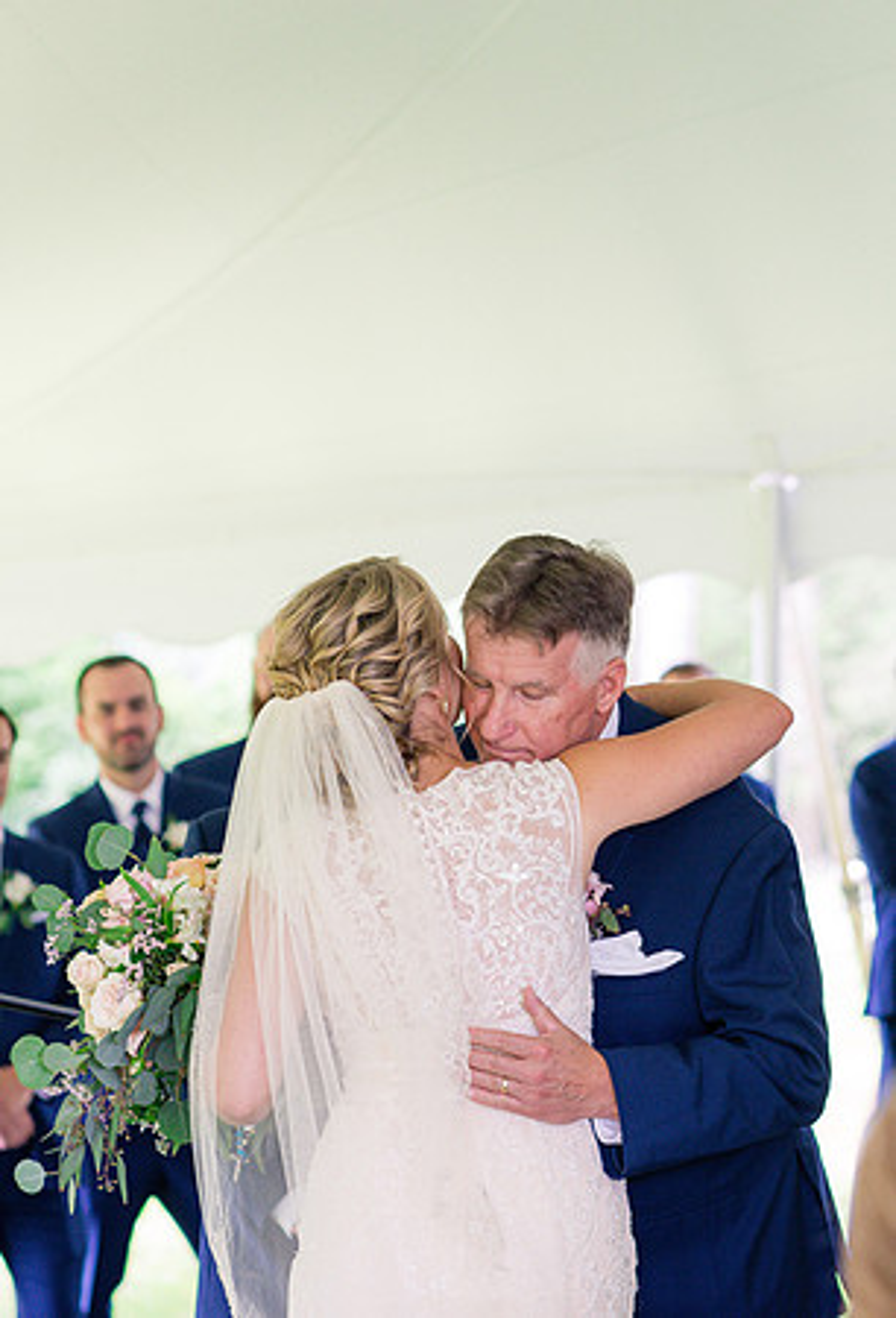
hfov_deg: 11.0
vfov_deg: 16.1
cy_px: 659
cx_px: 637
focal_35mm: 127
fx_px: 4663
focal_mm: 85
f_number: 3.2
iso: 500
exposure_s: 1/250
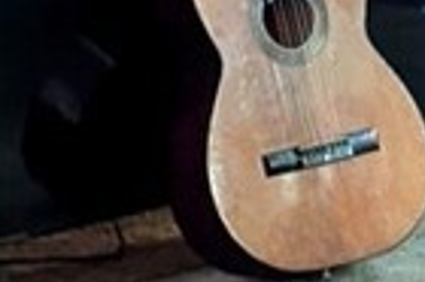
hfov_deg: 8.0
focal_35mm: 257
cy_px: 117
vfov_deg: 5.3
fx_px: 3030
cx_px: -6
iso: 1886
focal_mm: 6.81
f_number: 1.85
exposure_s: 1/31.2
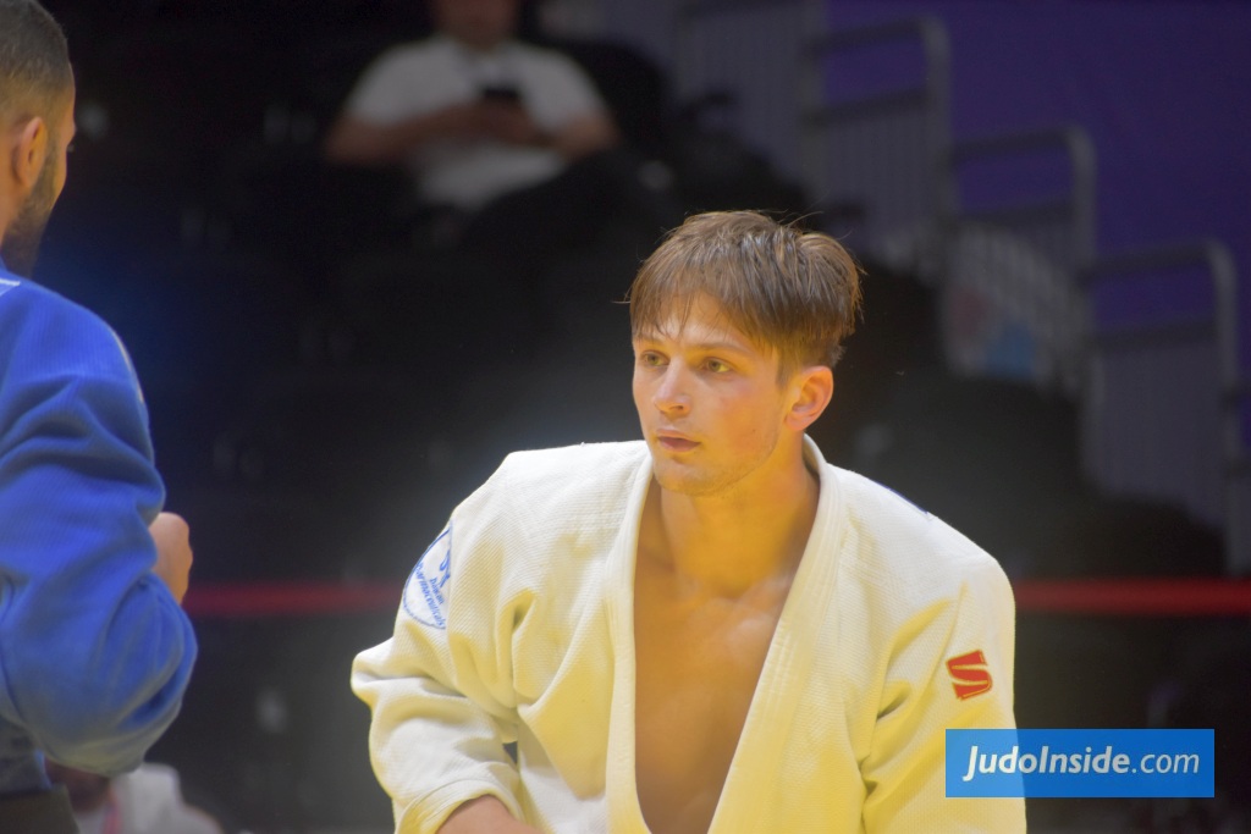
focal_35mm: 450
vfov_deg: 3.1
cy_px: 417
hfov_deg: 4.6
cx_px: 626
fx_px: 15639
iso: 800
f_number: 6.3
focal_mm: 300
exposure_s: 1/250
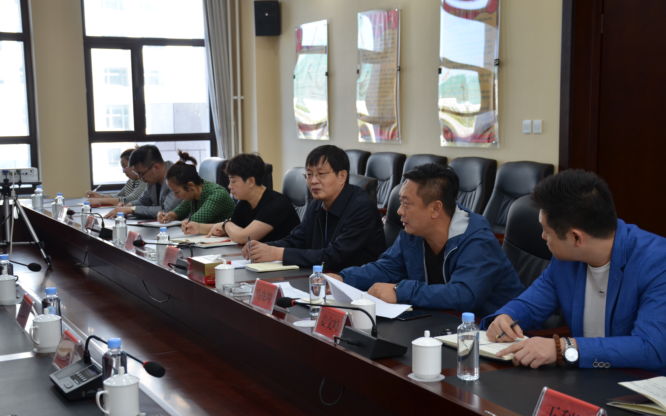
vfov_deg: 24.2
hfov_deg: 37.8
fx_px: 971
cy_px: 207
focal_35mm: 54
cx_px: 333
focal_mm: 35
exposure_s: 1/100
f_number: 5
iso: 400
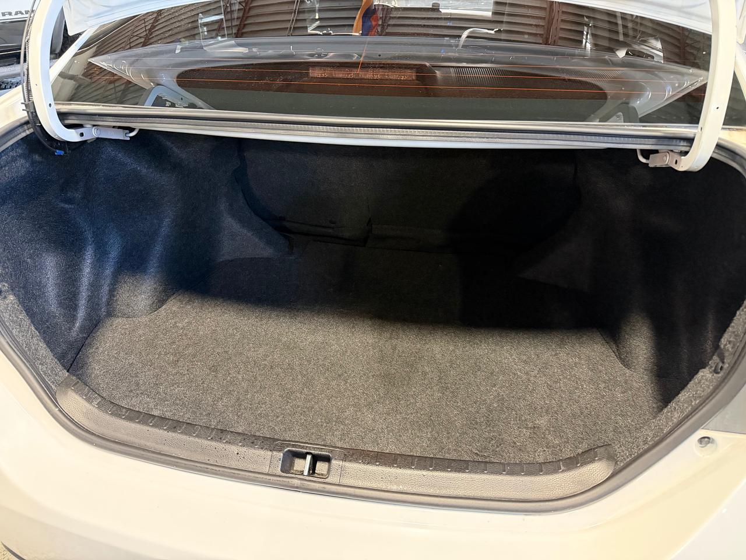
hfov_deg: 71.6
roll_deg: +1.2
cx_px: 373
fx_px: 517
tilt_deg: -31.3
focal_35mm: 24
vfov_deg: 56.8
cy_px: 280
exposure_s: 1/40
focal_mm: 6.76
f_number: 1.78
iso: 1000
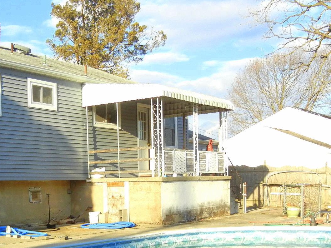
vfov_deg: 24.6
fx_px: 555
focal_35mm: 58
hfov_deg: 32.8
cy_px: 220
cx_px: 96
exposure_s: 1/765
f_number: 3.5
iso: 160
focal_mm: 5.4
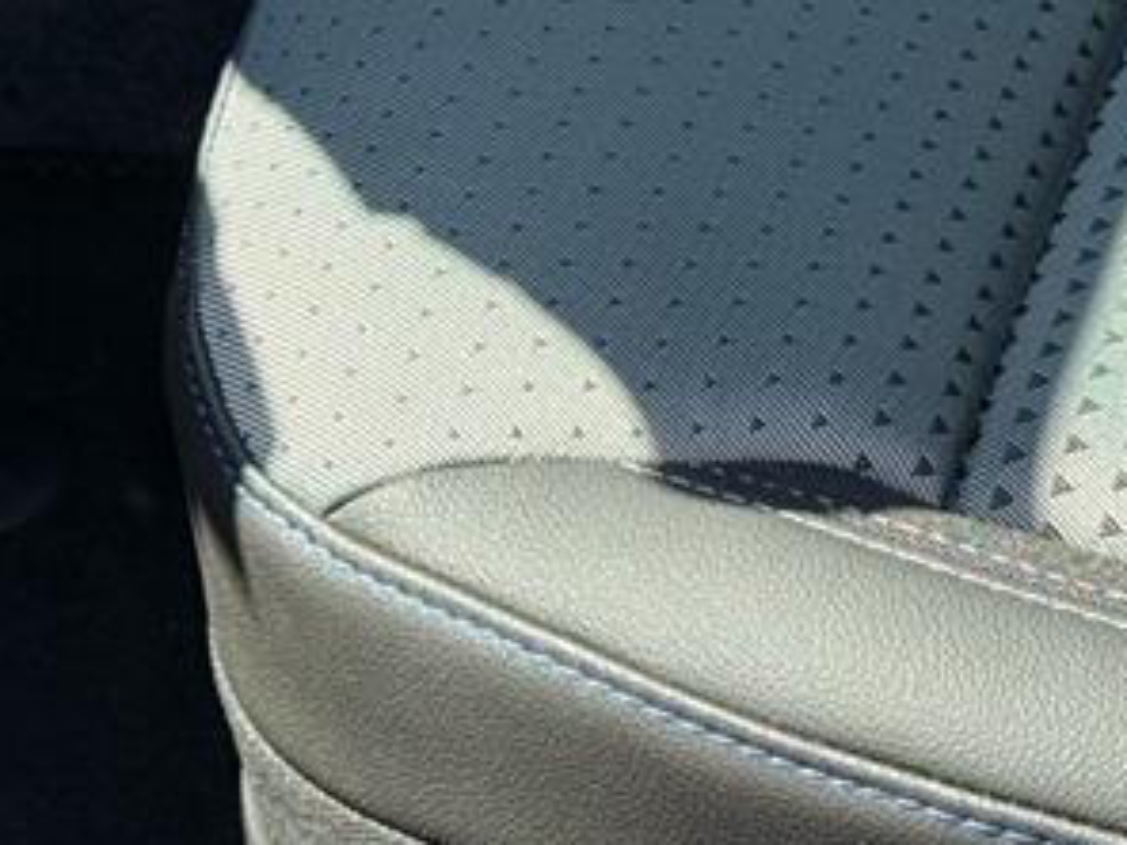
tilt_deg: -39.5
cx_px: 1519
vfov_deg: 8.9
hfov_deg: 11.6
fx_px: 5404
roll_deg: -1.6
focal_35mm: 166
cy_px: 518
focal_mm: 6.76
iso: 64
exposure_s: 1/675
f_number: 1.78
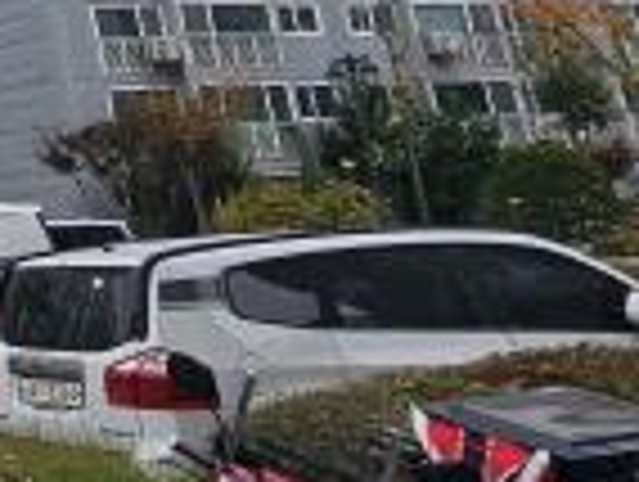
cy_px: -216
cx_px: -616
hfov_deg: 18.4
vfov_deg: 18.2
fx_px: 1350
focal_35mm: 73
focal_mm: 2.2
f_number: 2.2
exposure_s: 1/1550
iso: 50
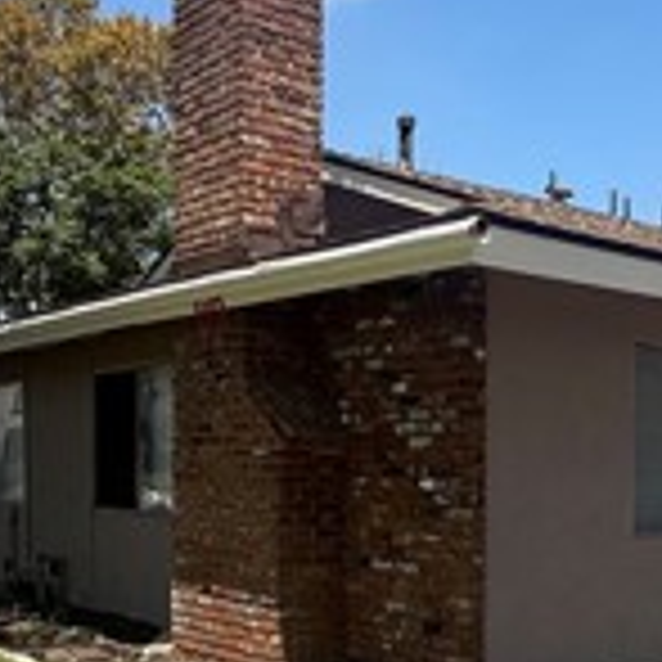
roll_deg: -0.7
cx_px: 563
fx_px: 1168
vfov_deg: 30.8
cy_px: 536
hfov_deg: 30.6
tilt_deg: -2.9
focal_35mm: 54
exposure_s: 1/1235
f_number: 2.2
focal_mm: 2.22
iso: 50
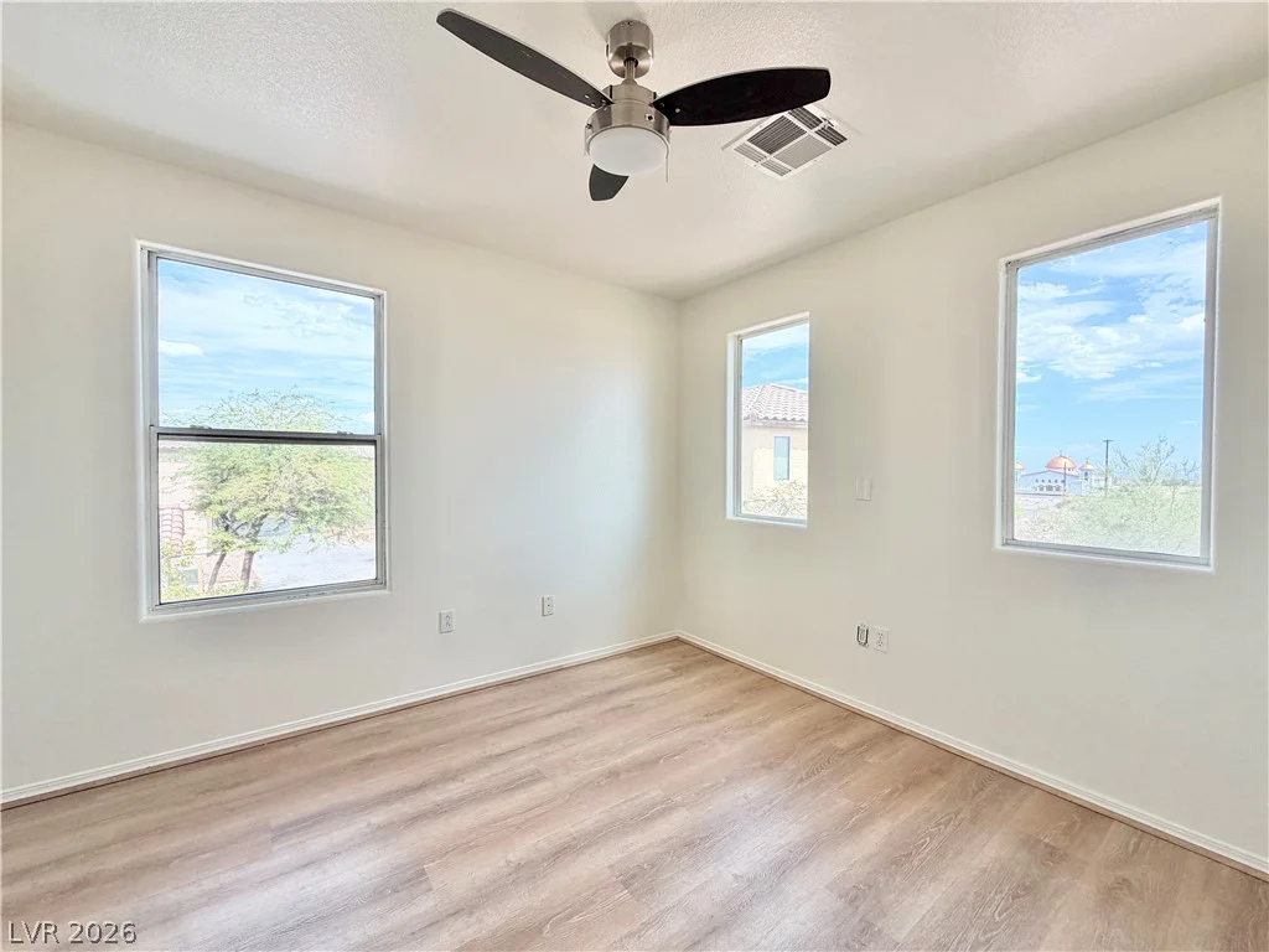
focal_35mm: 14
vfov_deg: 85.7
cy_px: 476
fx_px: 513
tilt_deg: -1.7
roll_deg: +0.2
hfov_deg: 102.1
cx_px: 634
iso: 50
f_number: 2.2
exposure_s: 1/276
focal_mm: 2.22
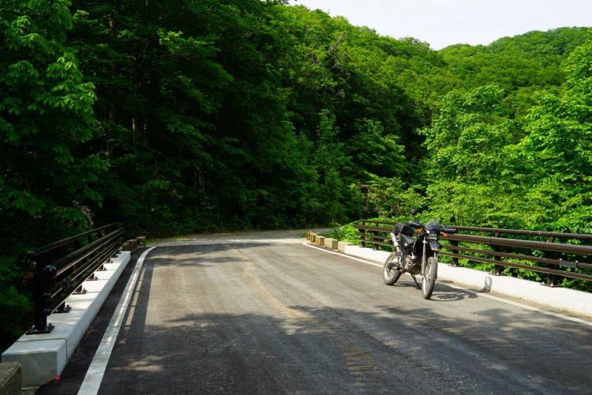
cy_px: 198
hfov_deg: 63.6
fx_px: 477
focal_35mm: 29
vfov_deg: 45.0
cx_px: 296
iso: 100
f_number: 8
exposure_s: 1/100
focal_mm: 29
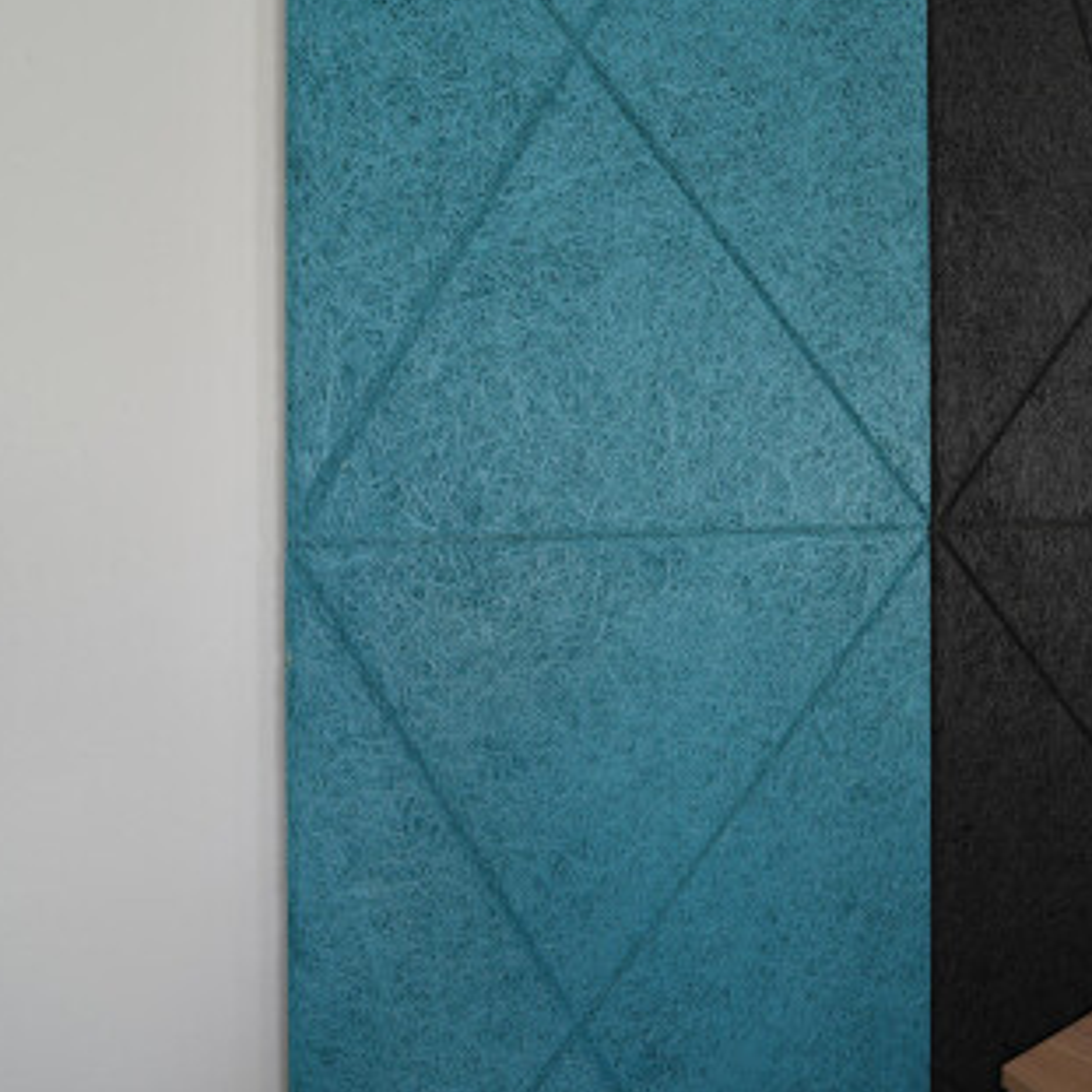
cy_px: 534
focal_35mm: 21
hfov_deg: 69.2
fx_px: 749
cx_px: 762
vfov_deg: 72.1
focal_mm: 16
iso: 64
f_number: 16
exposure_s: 13
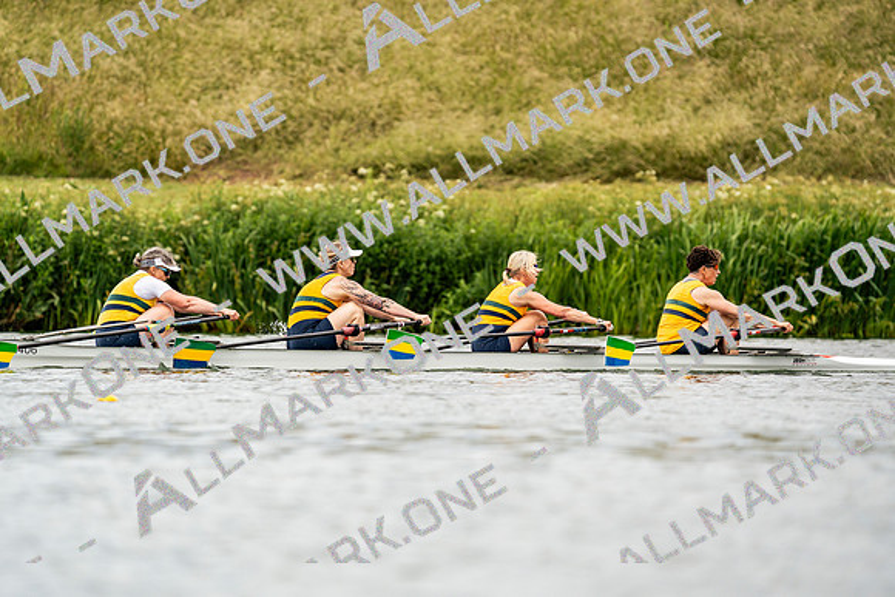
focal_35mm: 437
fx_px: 10866
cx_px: 448
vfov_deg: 3.1
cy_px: 298
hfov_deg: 4.7
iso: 250
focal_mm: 437
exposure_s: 1/2000
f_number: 6.3
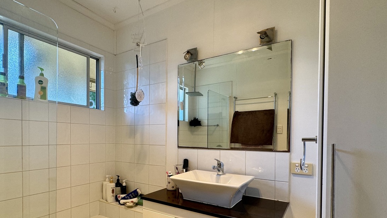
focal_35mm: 21
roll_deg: +0.0
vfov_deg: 52.7
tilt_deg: +0.1
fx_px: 216
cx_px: 169
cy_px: 142
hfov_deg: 83.4
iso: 80
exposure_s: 1/100
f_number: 2.2
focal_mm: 2.22
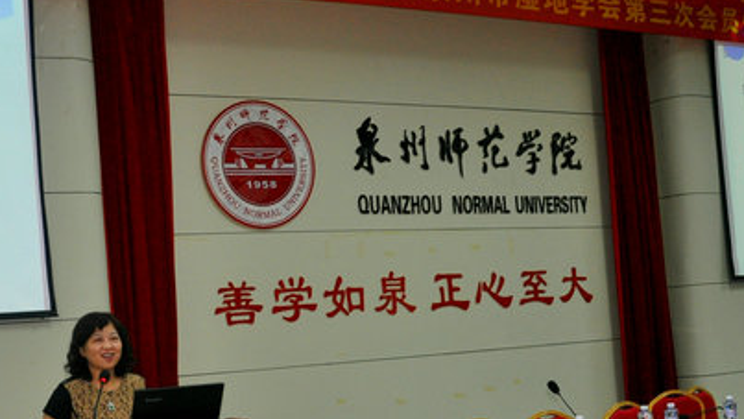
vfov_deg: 21.1
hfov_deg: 36.4
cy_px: 365
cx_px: 192
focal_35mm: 56
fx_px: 1105
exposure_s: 1/60
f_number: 3.5
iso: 800
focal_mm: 18
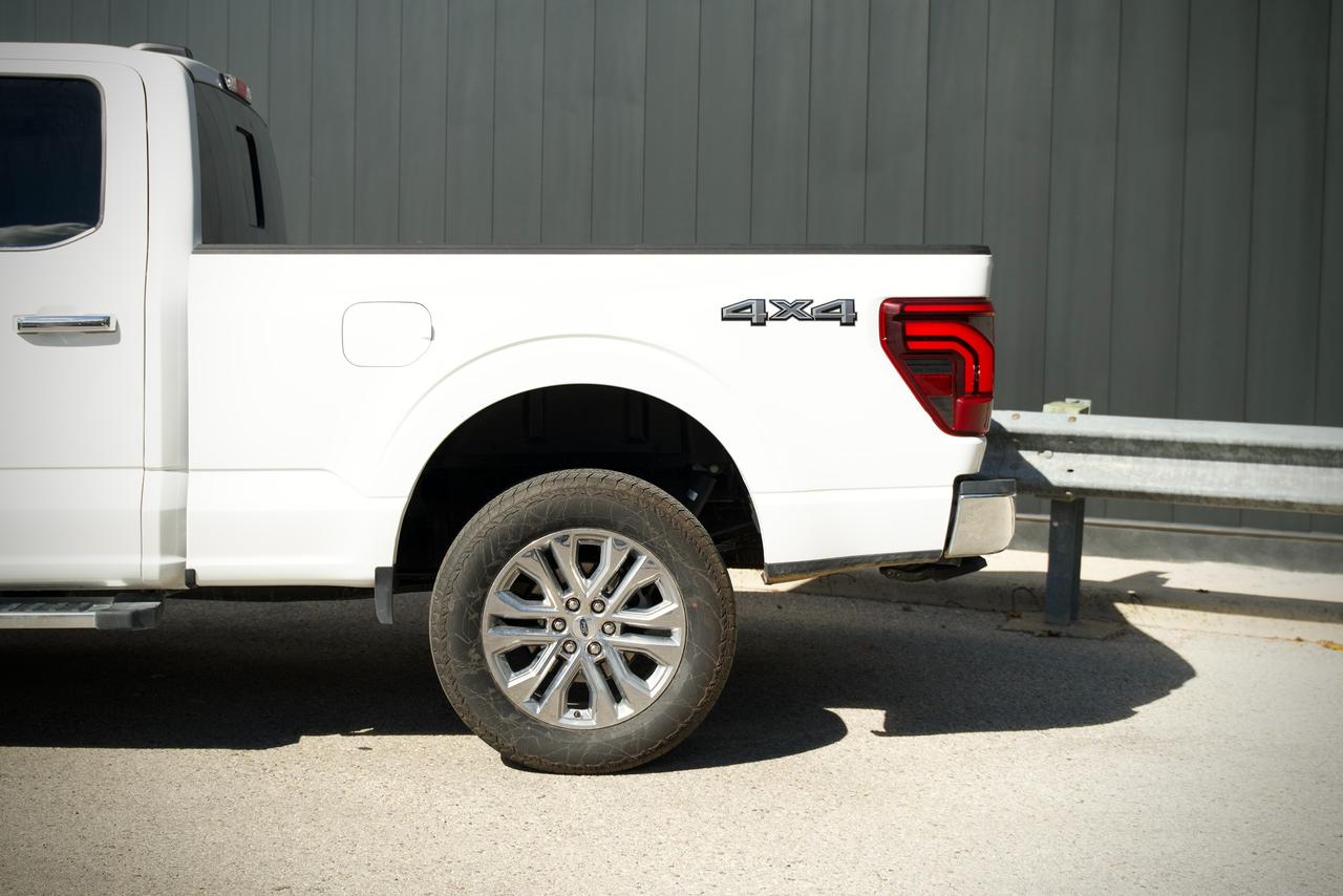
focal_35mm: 45
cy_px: 448
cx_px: 672
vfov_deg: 29.7
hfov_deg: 43.3
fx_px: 1690
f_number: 2.8
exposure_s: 1/50
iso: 250
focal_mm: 30.2
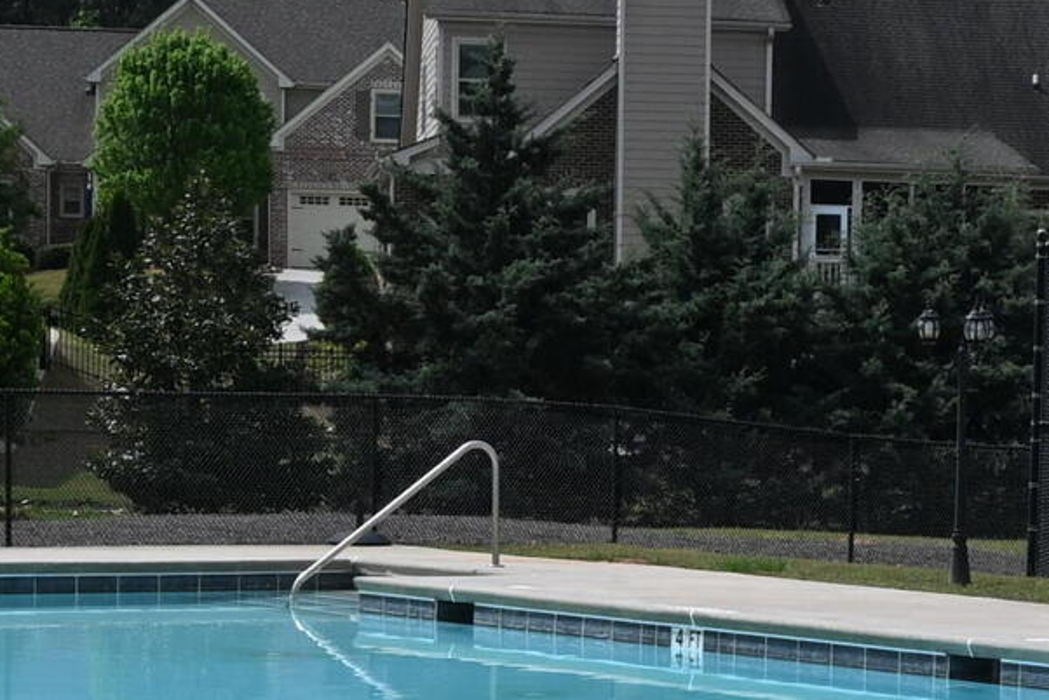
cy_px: 759
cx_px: 950
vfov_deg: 8.9
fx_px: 4460
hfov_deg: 13.3
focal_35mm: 153
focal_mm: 20
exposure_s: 1/500
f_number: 8
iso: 100
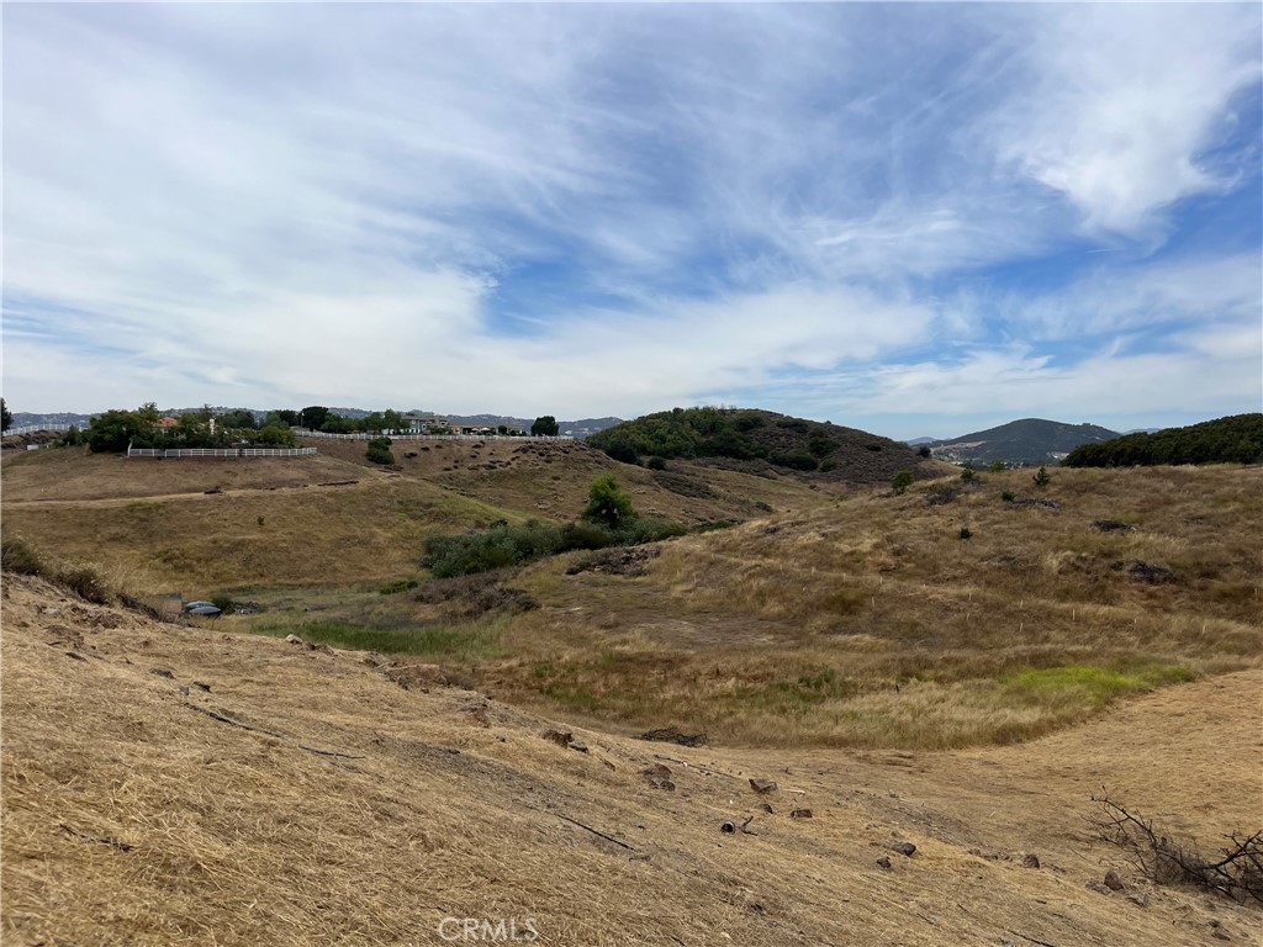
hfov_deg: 67.3
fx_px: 949
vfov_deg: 53.1
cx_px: 632
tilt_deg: -2.1
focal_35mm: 26
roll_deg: -0.2
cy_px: 474
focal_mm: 5.1
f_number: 1.6
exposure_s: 1/6897
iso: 50
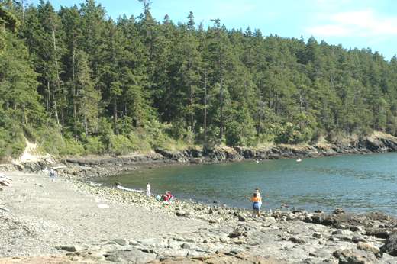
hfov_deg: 37.9
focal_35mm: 52
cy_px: 132
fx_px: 579
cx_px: 198
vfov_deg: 25.7
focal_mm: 35
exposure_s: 1/320
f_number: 9
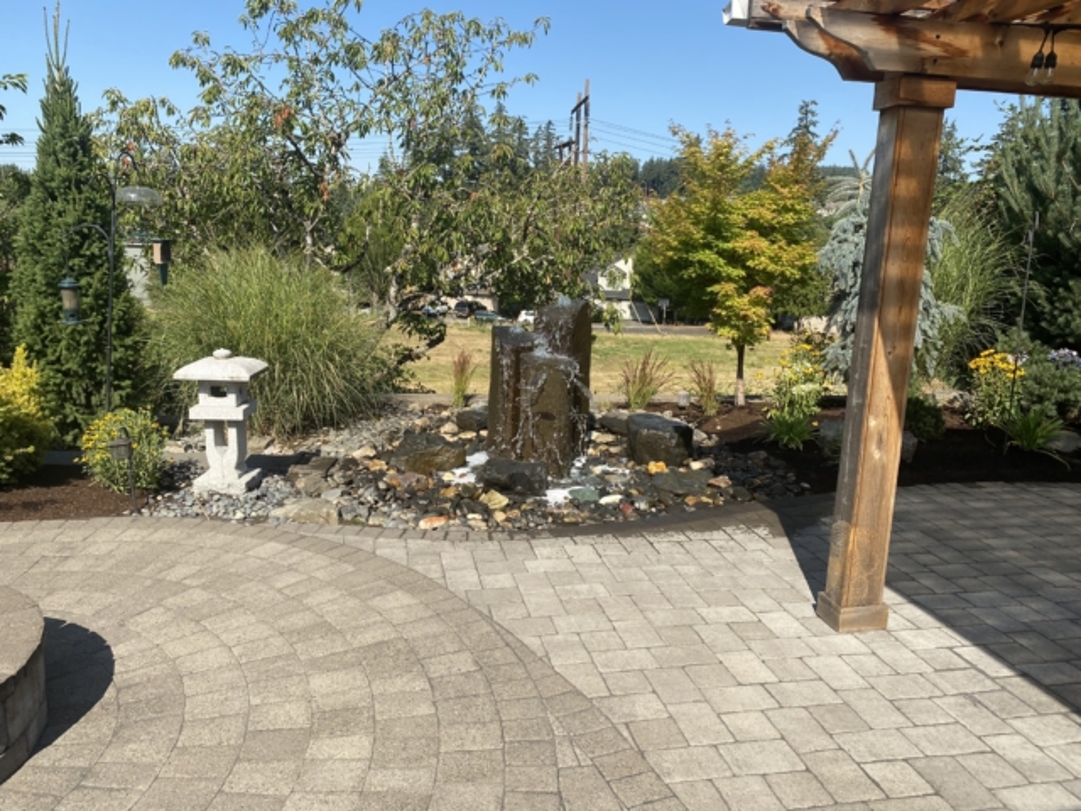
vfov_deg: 53.1
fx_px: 812
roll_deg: +0.9
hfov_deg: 67.3
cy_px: 406
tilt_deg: -12.0
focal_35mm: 26
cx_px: 540
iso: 32
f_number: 1.8
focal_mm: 4.25
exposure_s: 1/2315
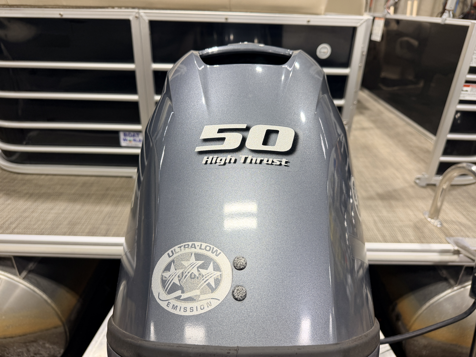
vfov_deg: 56.8
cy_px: 178
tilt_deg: -27.8
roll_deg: -2.3
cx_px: 238
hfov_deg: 71.6
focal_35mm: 24
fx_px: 330
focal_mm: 6.76
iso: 125
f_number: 1.78
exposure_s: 1/120
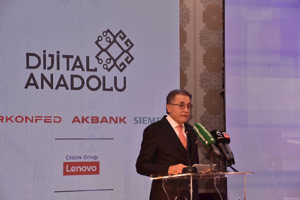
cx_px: 150
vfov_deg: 14.7
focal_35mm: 93
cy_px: 100
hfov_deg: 21.9
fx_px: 775
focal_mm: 62
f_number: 5.6
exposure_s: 1/125
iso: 200
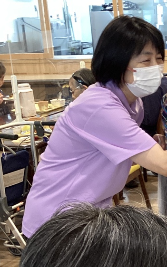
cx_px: 220
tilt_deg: -11.9
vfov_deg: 26.5
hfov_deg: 15.8
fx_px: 568
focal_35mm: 78
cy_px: 134
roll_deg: +3.6
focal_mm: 3.3
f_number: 2.4
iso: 160
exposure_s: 1/50
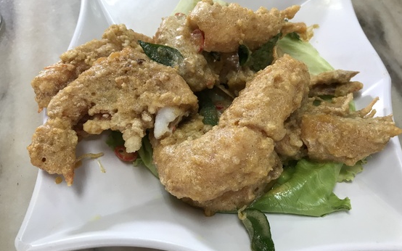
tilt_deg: -57.3
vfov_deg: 41.8
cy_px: 116
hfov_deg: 62.9
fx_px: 329
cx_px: 201
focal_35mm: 30
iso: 32
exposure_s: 1/33
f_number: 1.8
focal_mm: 3.99
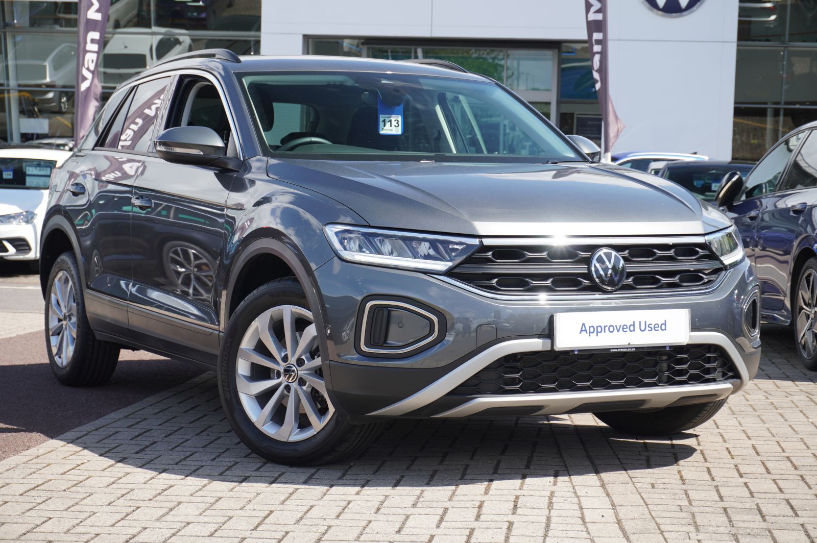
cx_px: 408
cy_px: 272
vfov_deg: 18.9
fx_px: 1633
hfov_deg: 28.1
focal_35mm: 72
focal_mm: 48
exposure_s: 1/100
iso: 100
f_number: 6.3
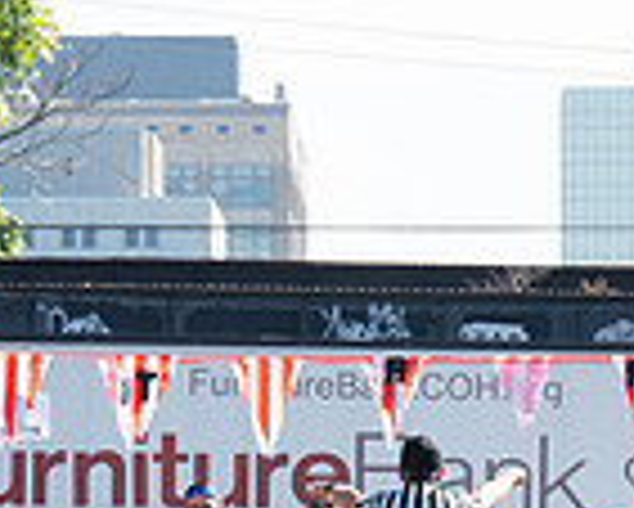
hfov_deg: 3.1
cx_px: 450
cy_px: 650
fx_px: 11829
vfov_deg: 2.5
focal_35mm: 630
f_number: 9
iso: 200
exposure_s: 1/250
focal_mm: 155
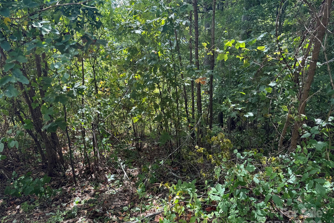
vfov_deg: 51.3
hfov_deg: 71.5
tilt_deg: -16.6
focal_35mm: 25
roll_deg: -0.2
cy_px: 113
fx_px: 232
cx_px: 167
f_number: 1.78
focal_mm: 6.76
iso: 80
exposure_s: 1/390
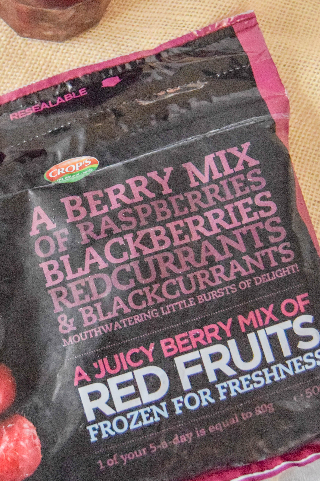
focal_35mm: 65
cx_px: 81
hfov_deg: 20.8
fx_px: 866
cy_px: 180
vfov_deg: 30.9
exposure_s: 1/50
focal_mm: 23
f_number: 3.8
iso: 6400
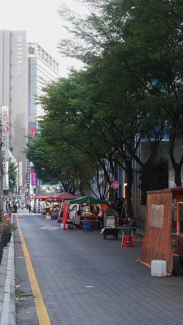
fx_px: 586
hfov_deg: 17.7
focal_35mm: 68
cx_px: 130
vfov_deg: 31.0
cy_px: 177
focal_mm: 35
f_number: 7.1
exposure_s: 1/100
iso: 3200
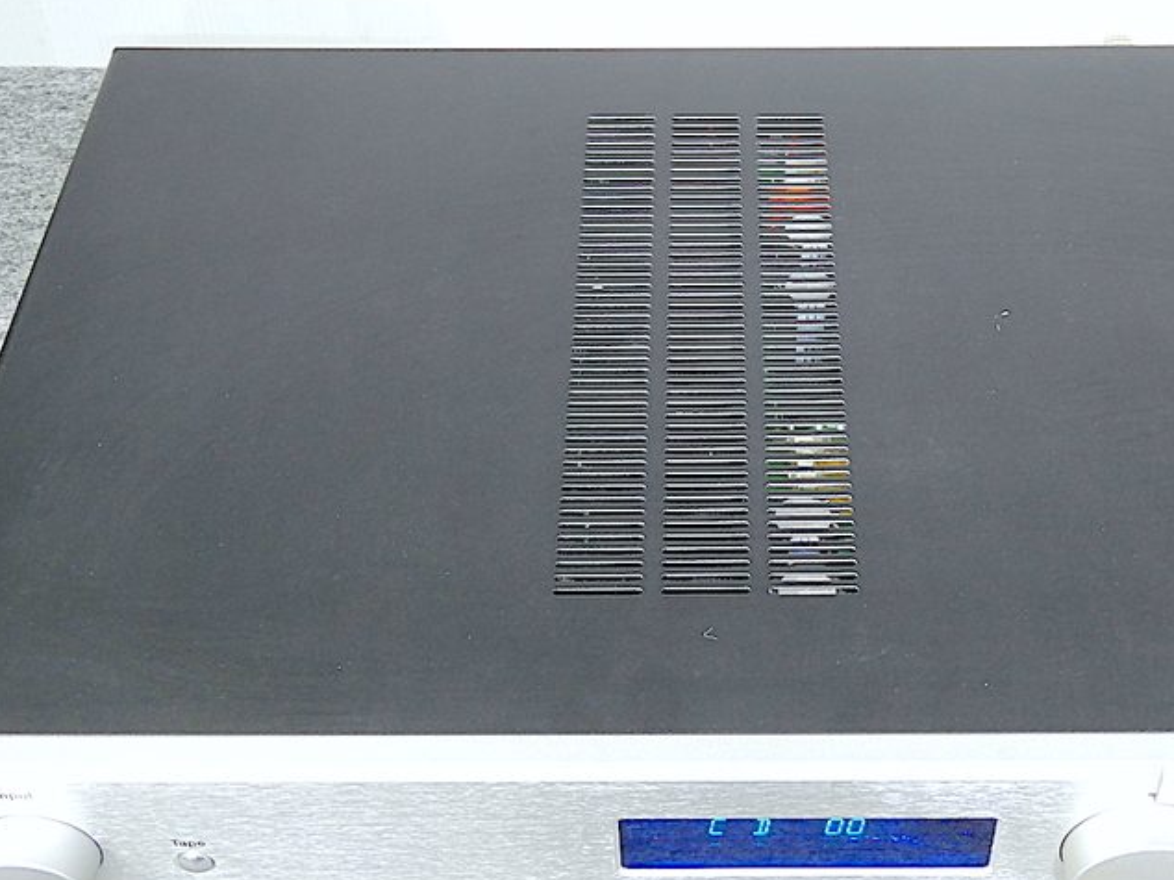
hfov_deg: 36.1
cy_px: 535
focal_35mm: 53
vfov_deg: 27.4
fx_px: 1797
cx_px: 674
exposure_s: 1/3.2
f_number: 3.7
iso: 200
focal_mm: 6.3
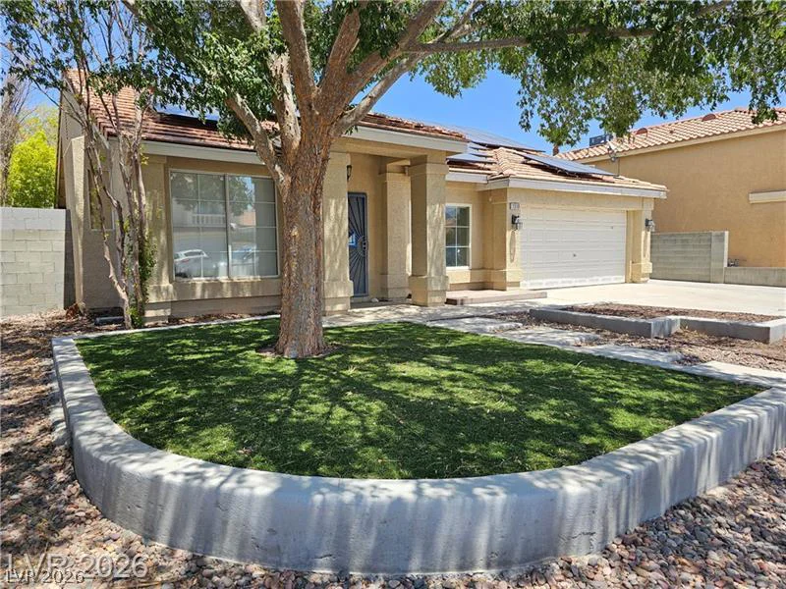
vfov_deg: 58.9
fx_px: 522
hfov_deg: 73.9
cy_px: 294
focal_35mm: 23
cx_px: 393
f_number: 1.7
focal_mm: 6.3
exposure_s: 1/342
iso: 10
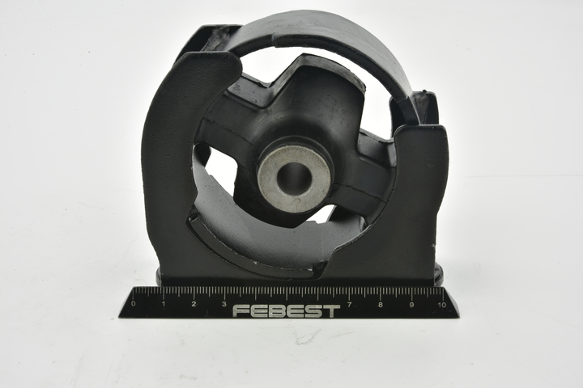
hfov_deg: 33.4
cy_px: 194
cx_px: 292
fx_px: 972
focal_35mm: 60
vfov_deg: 22.6
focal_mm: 60
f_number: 32
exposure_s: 1/2.5
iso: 64
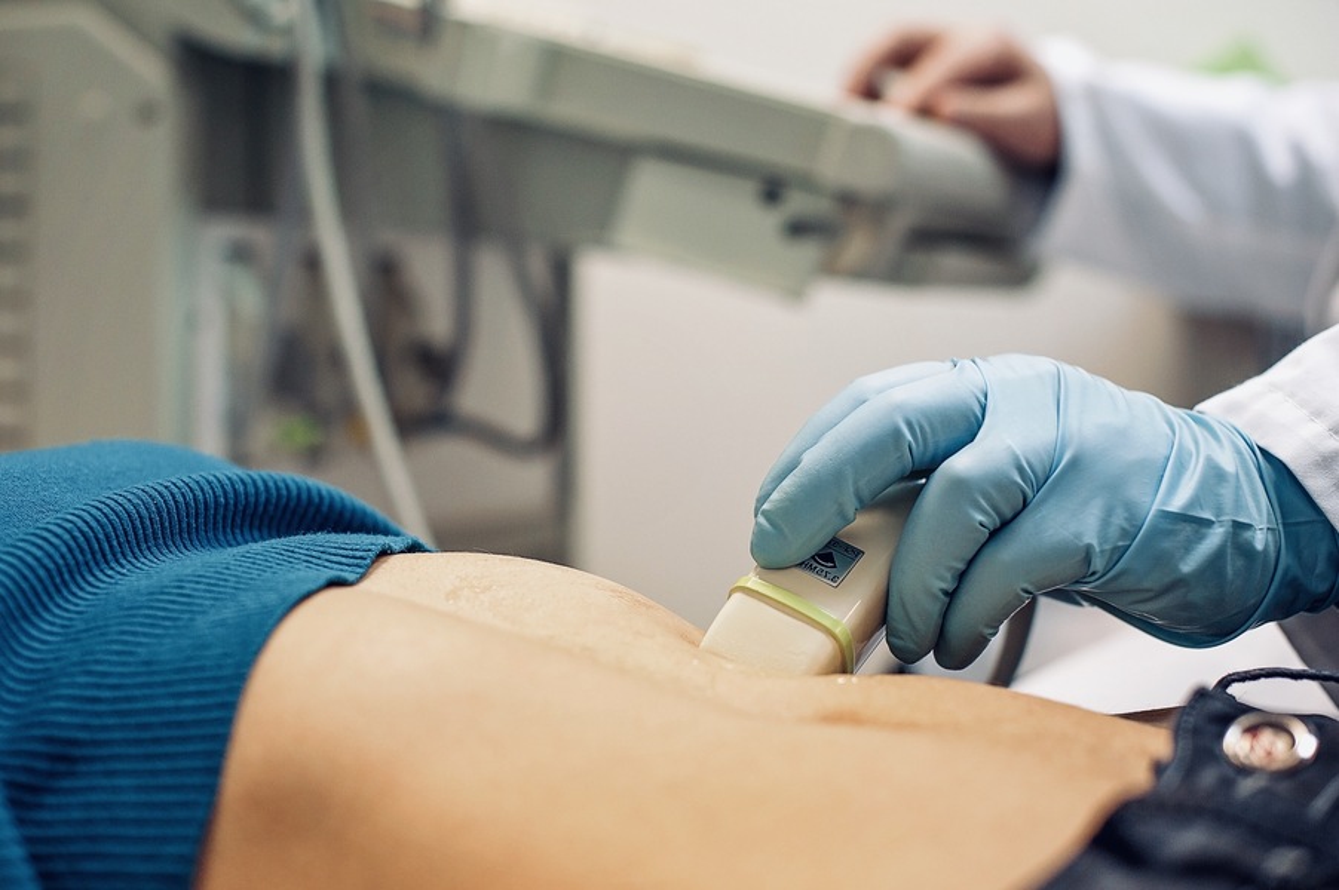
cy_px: 445
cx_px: 670
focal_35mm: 50
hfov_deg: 39.6
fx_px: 1858
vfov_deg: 27.0
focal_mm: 50
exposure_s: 1/125
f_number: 3.2
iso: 400
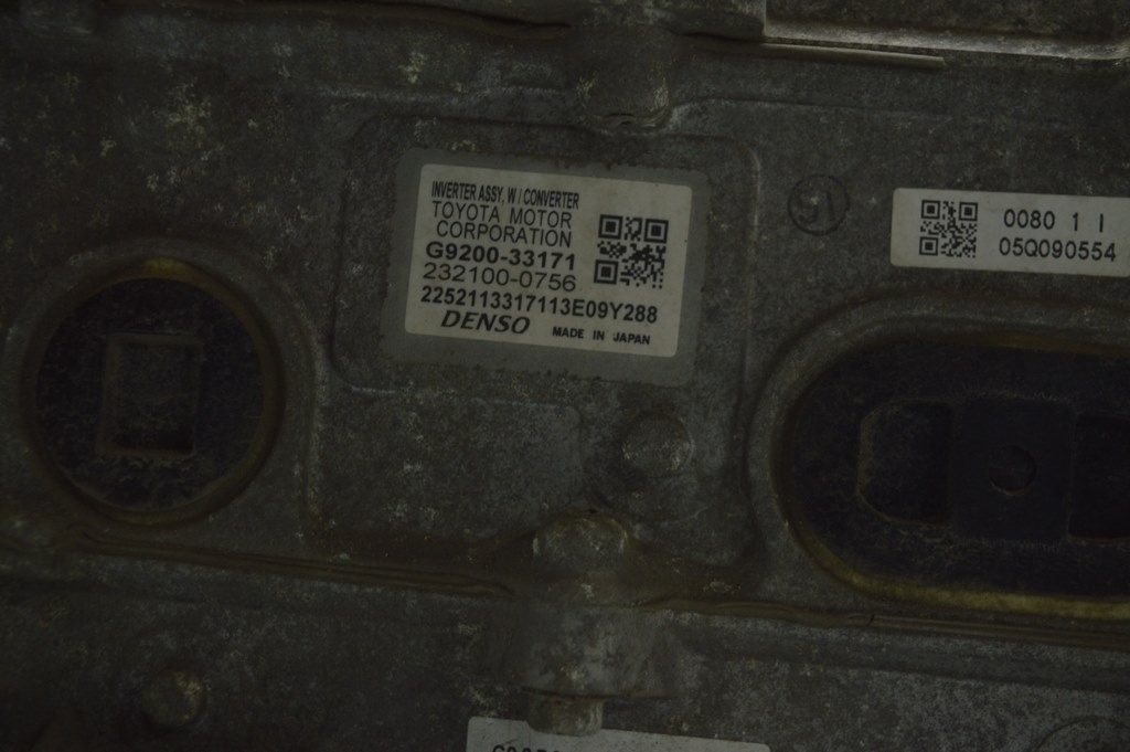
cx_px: 565
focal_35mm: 57
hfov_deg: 35.1
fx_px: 1788
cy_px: 376
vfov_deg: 23.7
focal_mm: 38
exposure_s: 1/50
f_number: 4.8
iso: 400
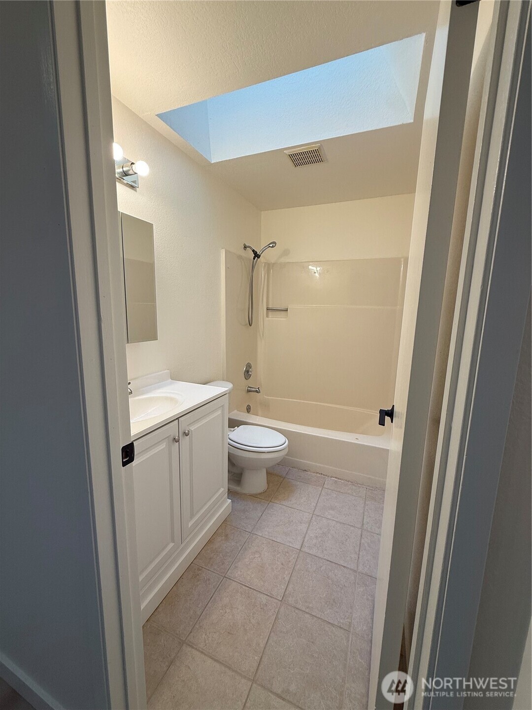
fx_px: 287
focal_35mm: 14
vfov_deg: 102.1
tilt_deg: -9.1
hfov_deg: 85.7
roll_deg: -1.4
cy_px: 355
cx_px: 266
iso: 64
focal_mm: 2.22
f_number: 2.2
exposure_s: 1/120
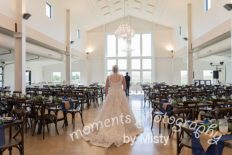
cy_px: 78
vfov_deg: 48.1
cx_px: 116
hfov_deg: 67.6
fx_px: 173
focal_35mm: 27
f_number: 3.2
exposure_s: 1/160
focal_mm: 26
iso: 320
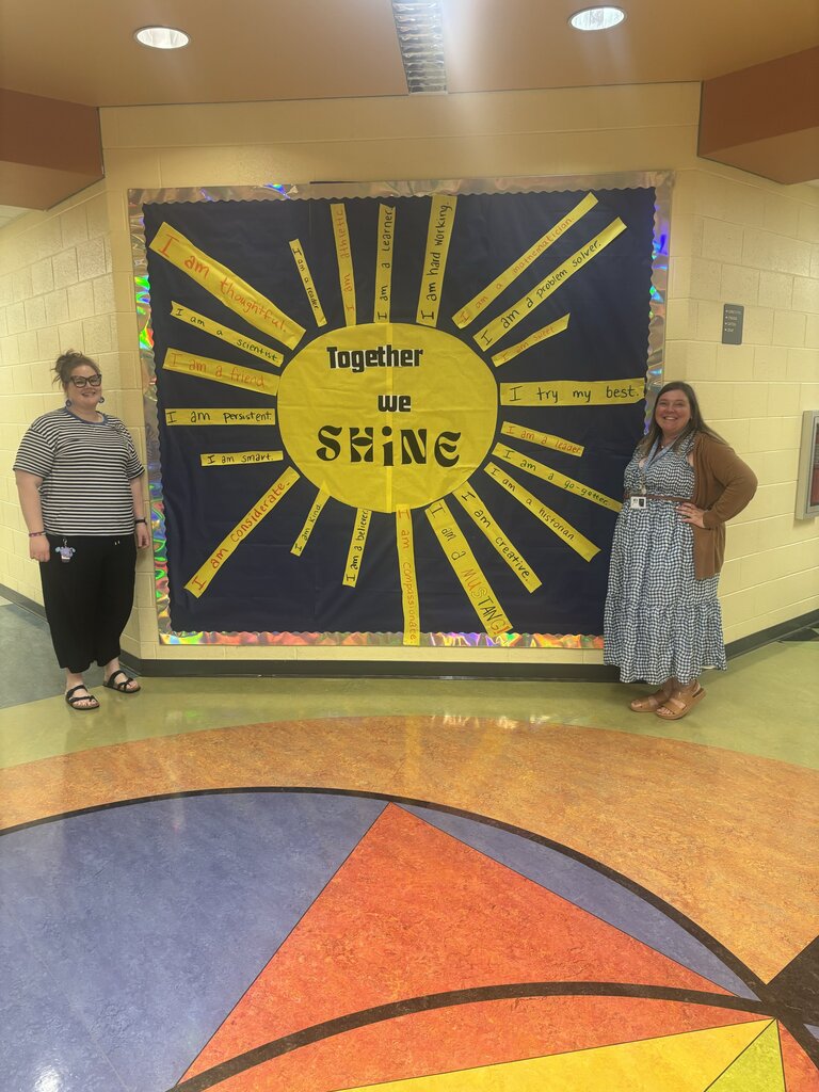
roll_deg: +0.5
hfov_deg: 53.1
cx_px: 410
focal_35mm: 26
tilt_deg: -10.8
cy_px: 546
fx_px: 820
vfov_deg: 67.3
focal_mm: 5.96
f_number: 1.6
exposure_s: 1/60
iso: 100
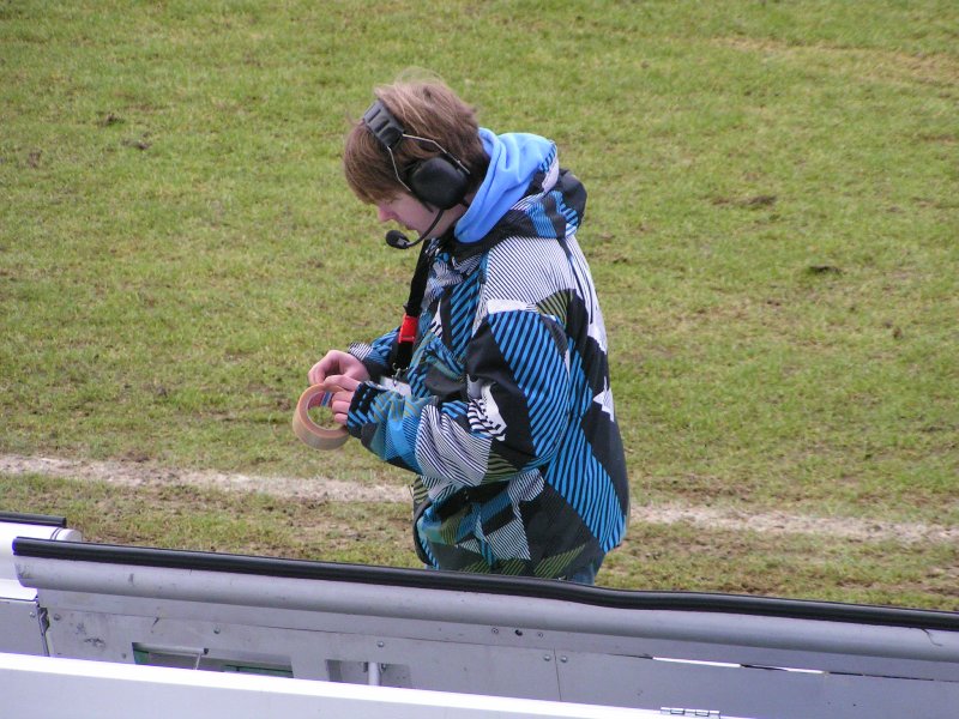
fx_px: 7508
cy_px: 360
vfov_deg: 5.5
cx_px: 480
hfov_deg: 7.3
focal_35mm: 271
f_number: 3.5
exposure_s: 1/200
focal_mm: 41.4
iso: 200
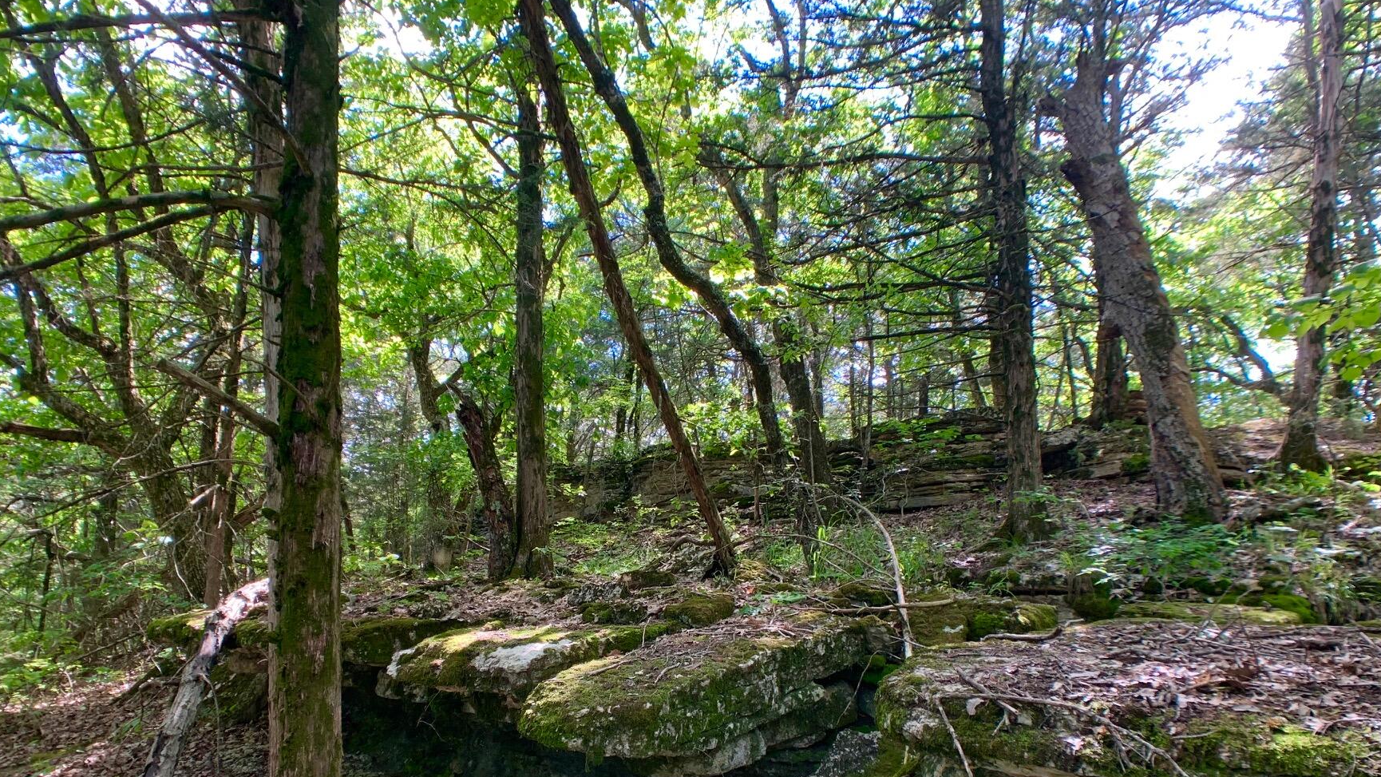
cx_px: 659
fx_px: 1208
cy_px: 568
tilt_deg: +6.9
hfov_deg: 59.5
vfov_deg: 35.0
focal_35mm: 33
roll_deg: -4.7
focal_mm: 4.25
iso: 64
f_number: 1.8
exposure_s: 1/121
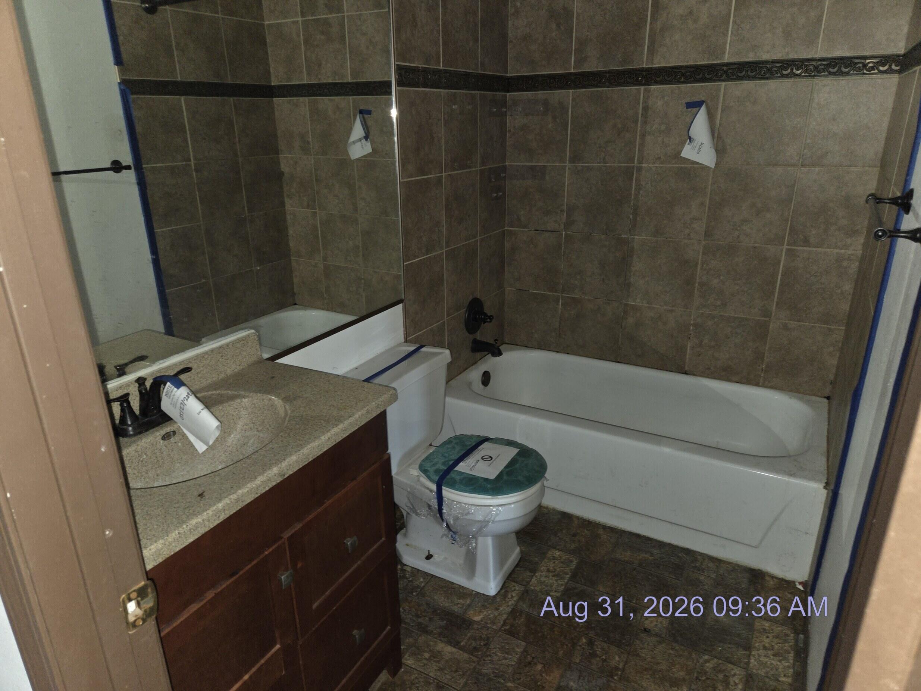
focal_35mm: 23
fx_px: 612
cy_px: 346
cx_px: 460
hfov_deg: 73.9
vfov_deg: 58.9
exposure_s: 1/12.3
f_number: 1.8
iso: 125
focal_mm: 5.4
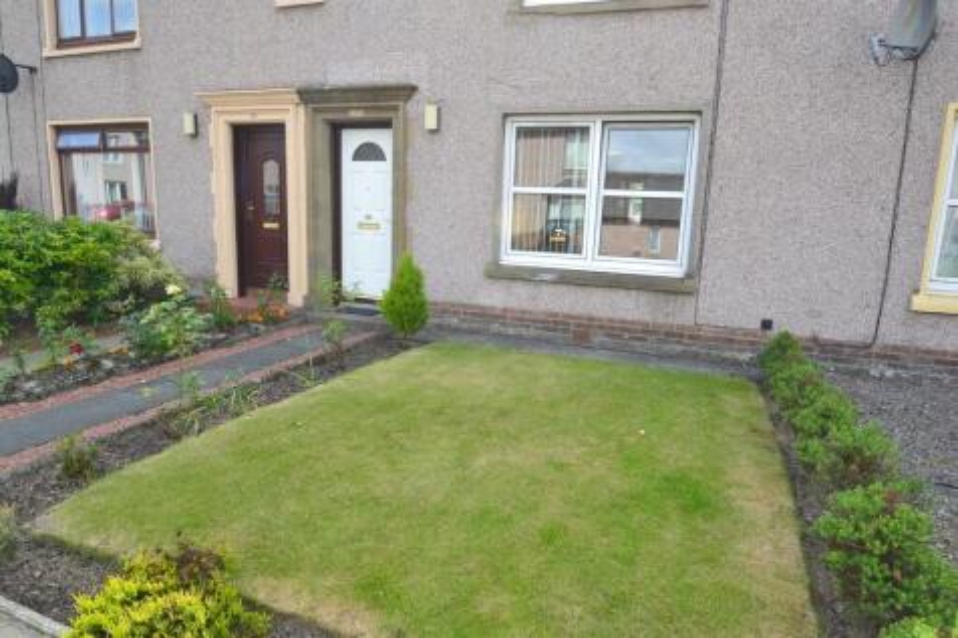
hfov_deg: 81.2
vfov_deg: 59.5
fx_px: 559
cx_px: 479
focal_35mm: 21
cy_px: 319
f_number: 9
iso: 400
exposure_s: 1/160
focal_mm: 14
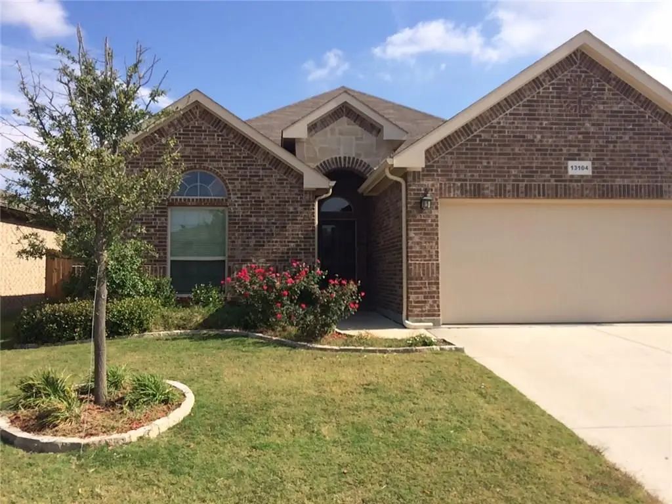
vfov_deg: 48.2
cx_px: 336
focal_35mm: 29
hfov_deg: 61.7
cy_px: 252
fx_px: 563
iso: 32
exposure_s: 1/2237
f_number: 2.2
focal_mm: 4.15
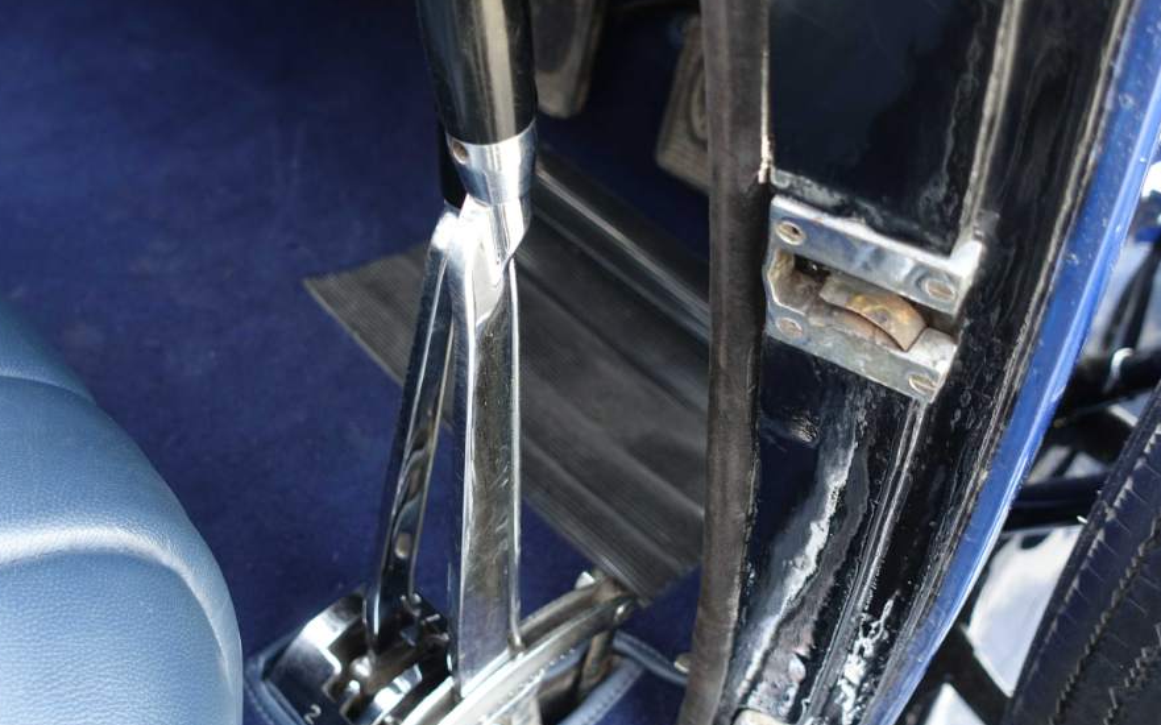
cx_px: 486
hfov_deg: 41.7
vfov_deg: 26.8
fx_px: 1518
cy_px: 365
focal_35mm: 48
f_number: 2.8
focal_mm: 13.16
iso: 200
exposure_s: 1/40
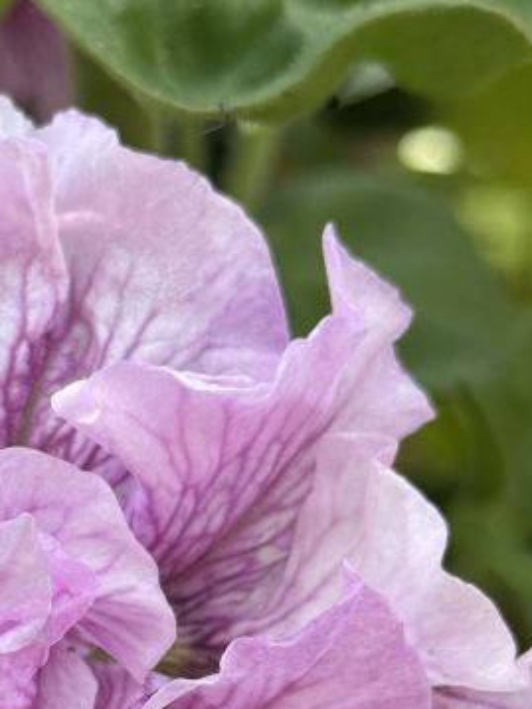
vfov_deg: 15.4
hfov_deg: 11.6
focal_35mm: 126
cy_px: 646
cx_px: -15
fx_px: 2579
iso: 64
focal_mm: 6.76
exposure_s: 1/1458
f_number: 1.78
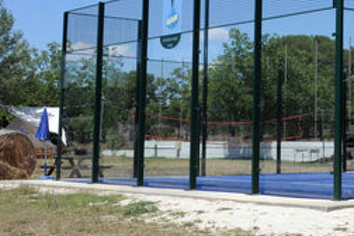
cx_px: 368
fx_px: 877
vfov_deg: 15.2
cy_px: 30
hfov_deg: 21.8
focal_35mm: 89
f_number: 13
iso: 400
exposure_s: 1/640
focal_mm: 25
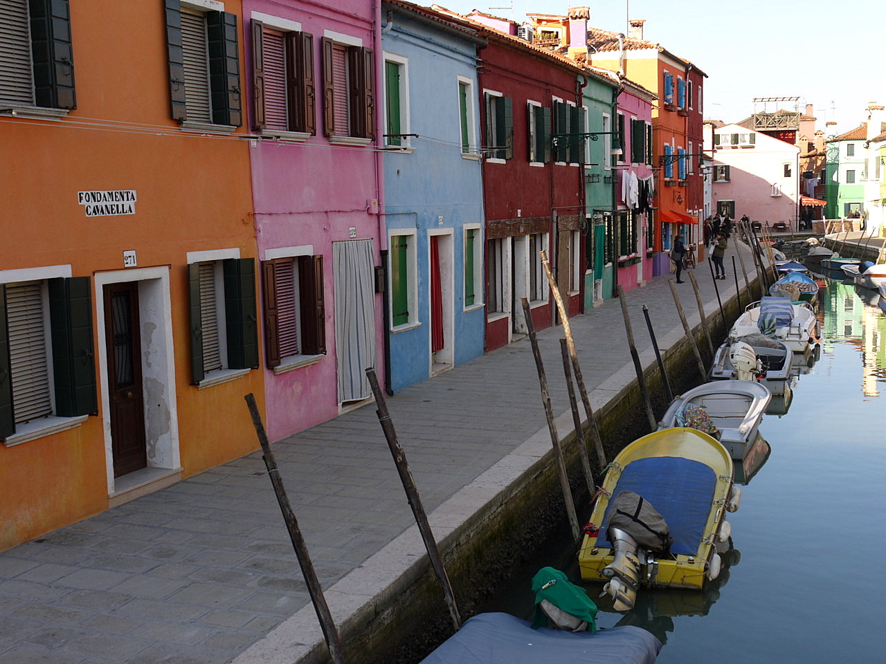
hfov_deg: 42.9
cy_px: 332
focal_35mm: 44
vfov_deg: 32.9
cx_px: 443
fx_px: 1126
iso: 100
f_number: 8
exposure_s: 1/160
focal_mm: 22
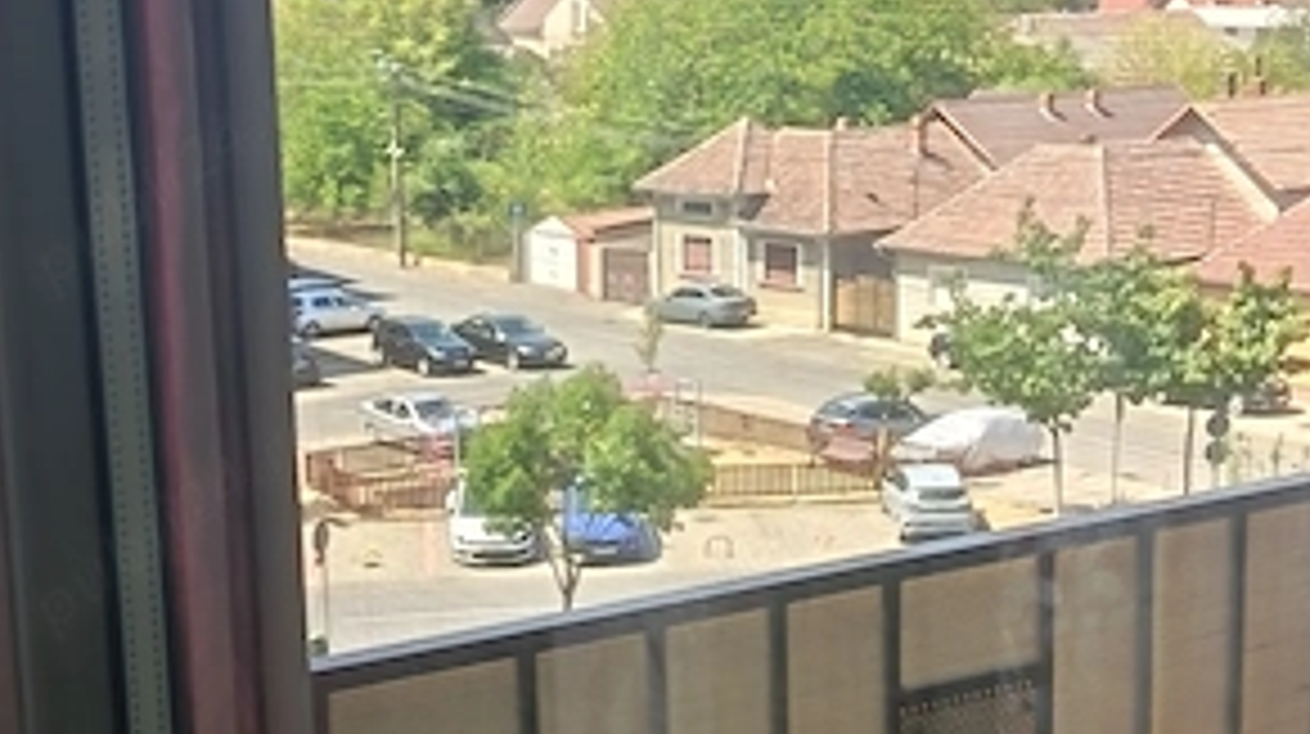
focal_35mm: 72
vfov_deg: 16.6
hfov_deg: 29.4
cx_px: 653
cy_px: 594
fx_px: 2498
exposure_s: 1/100
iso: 161
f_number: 1.75
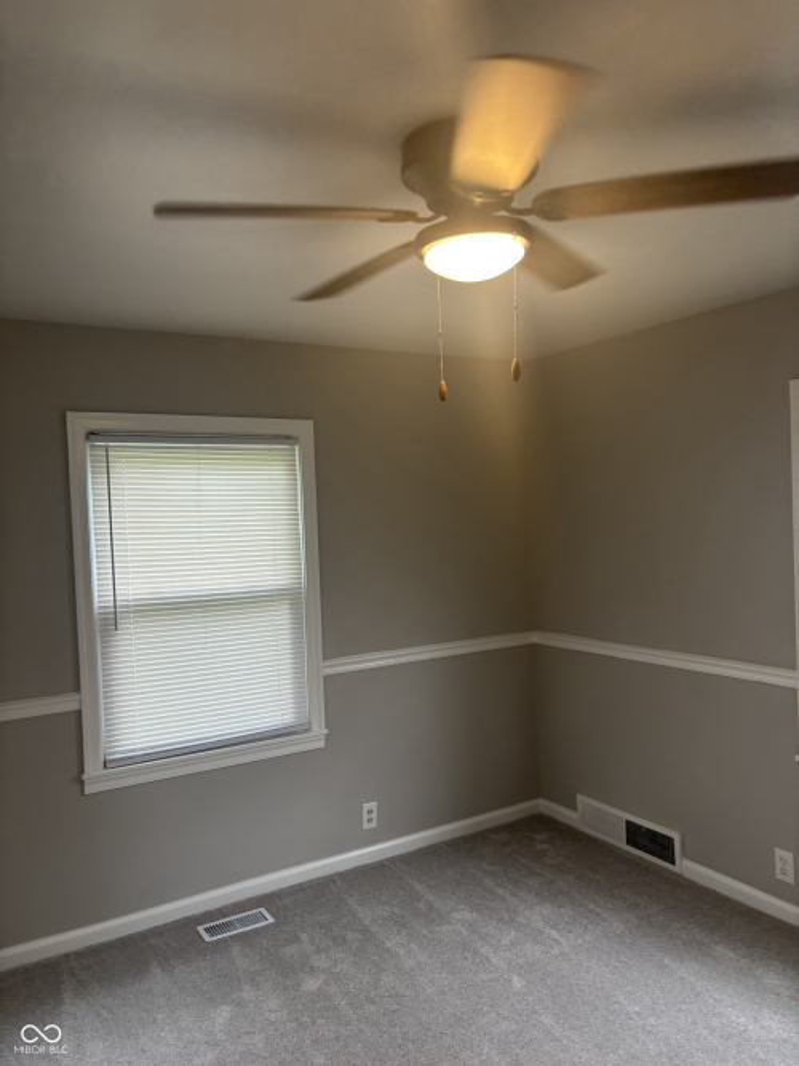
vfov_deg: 67.3
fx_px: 800
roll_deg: +3.3
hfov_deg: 53.0
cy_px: 533
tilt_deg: -0.3
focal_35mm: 26
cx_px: 400
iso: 160
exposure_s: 1/60
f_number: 1.6
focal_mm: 5.96
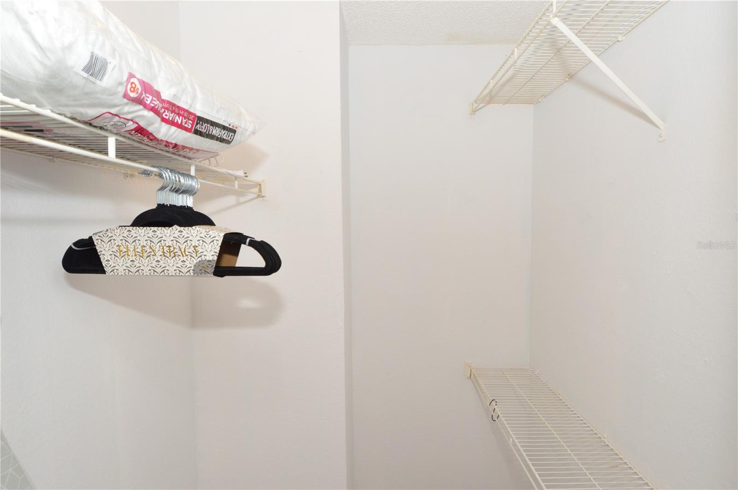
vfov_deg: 67.3
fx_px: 369
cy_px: 245
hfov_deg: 90.1
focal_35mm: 18
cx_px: 369
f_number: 10
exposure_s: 1/80
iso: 400
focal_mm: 12
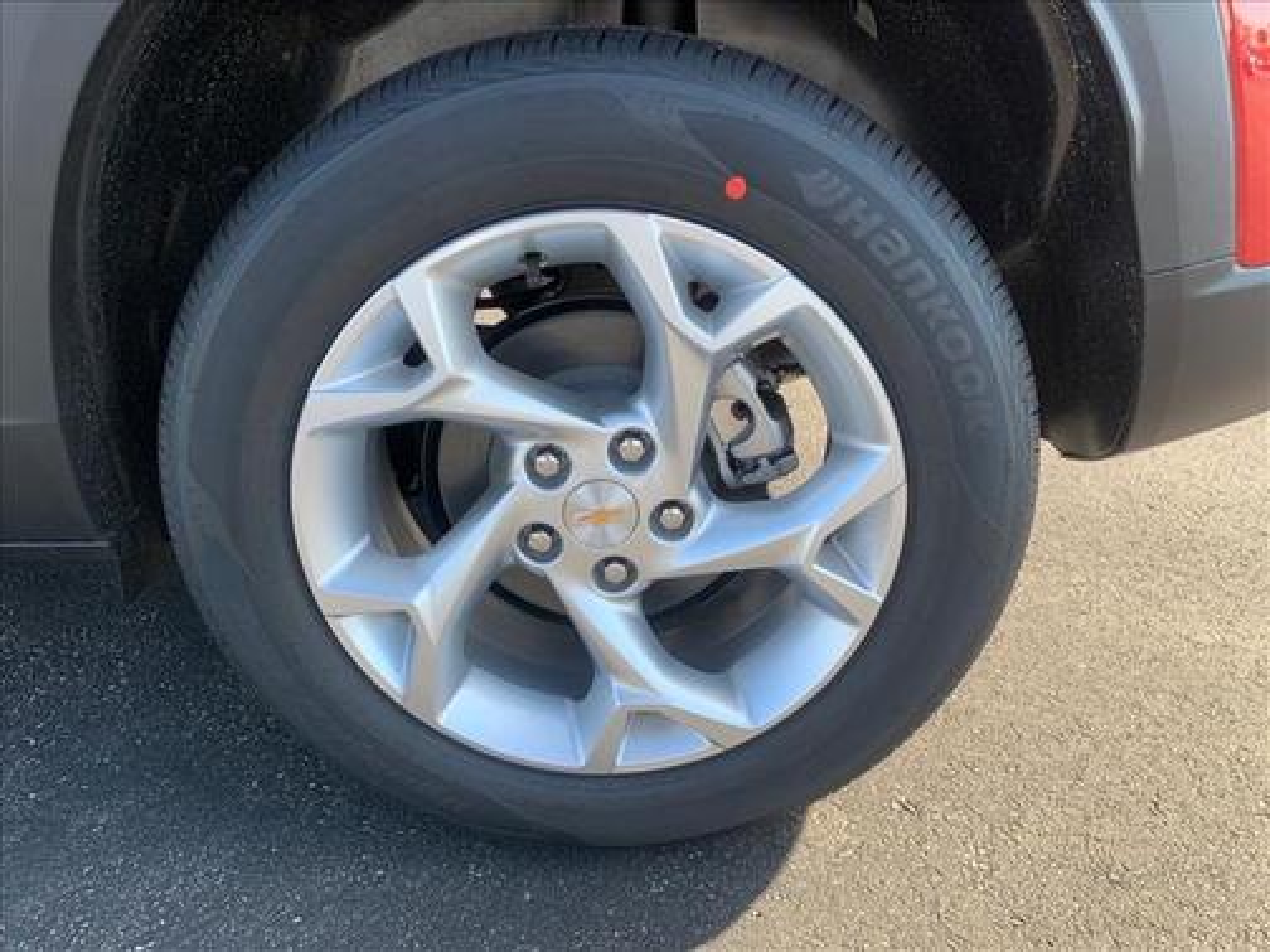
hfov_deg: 67.3
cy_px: 476
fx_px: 954
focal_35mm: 26
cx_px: 635
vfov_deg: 53.1
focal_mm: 4.25
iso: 25
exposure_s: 1/340
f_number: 1.8
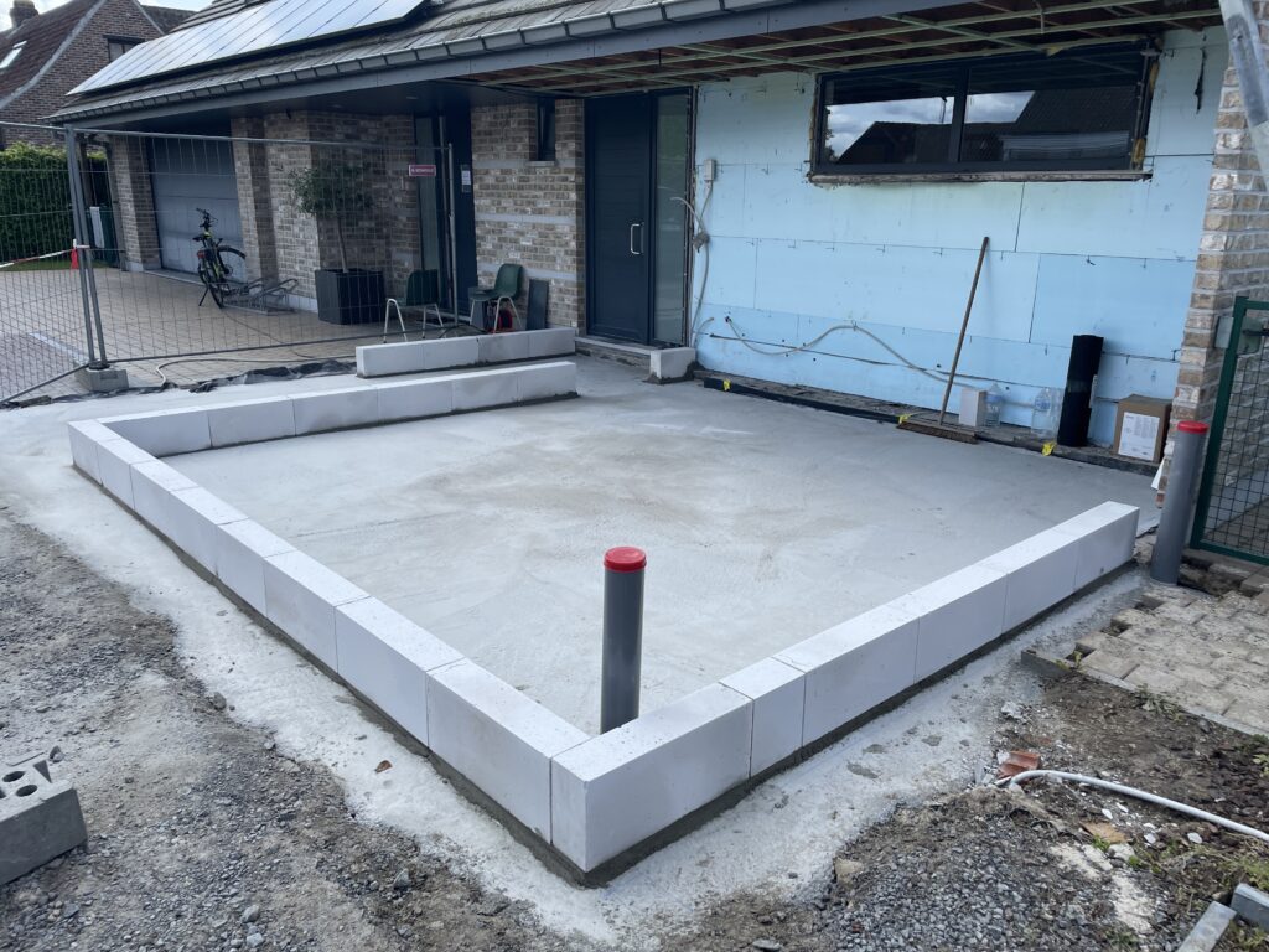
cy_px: 476
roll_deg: -0.8
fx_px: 953
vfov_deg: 53.1
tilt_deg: -16.6
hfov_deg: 67.3
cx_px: 634
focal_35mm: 26
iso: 32
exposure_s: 1/2257
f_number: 1.6
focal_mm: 4.2
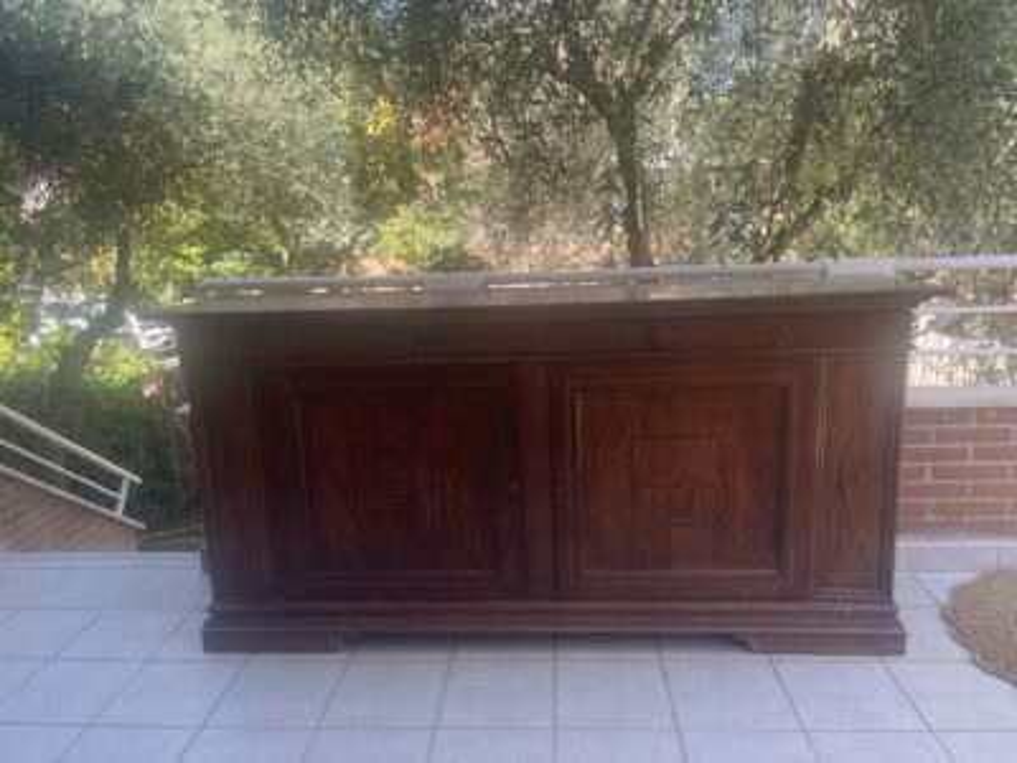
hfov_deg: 67.3
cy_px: 382
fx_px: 764
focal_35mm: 26
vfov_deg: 53.1
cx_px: 508
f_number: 1.6
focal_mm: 4.2
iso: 32
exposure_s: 1/215
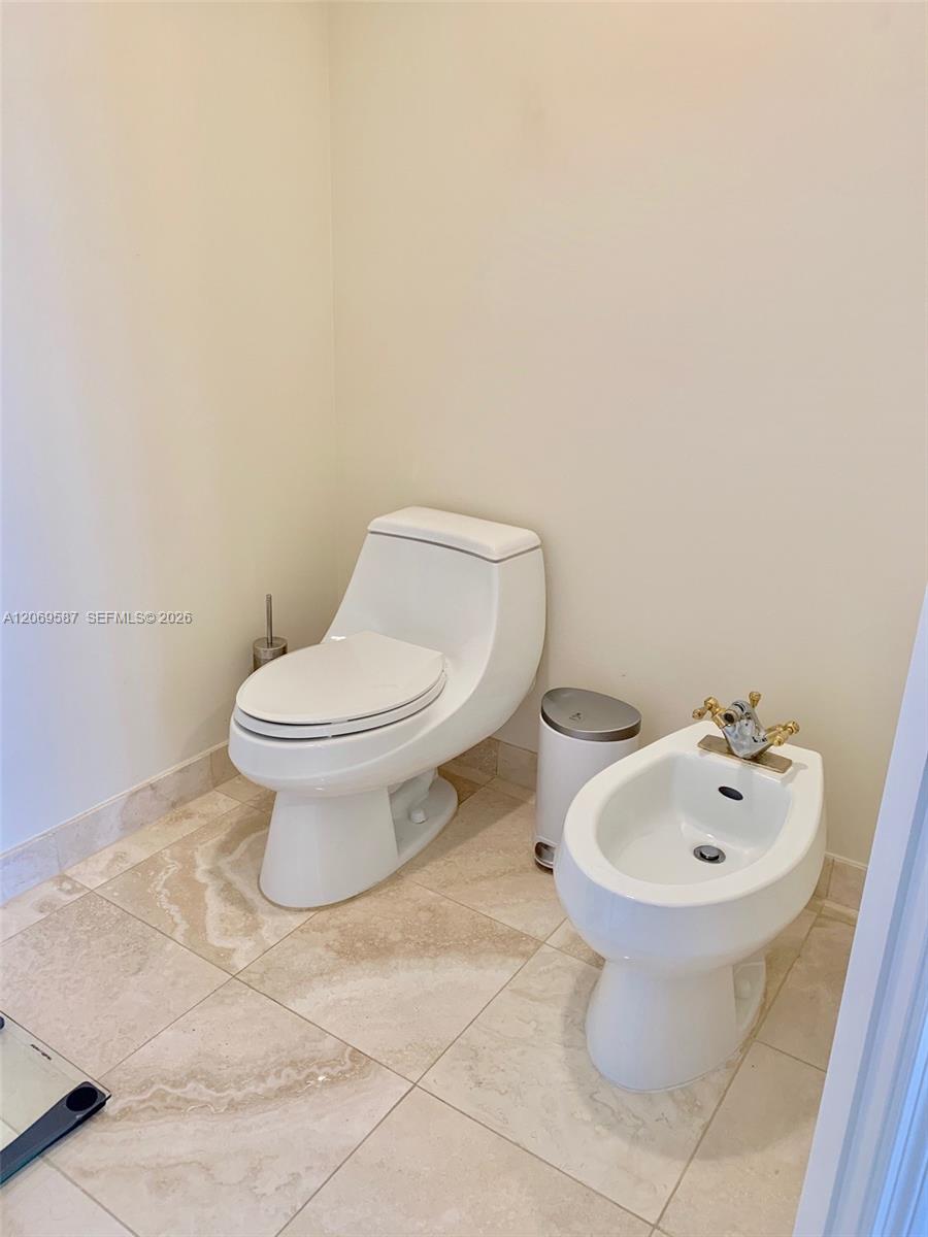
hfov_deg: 53.1
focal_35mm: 26
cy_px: 618
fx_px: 929
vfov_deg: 67.3
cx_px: 464
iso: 64
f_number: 1.8
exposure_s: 1/60
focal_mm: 4.25
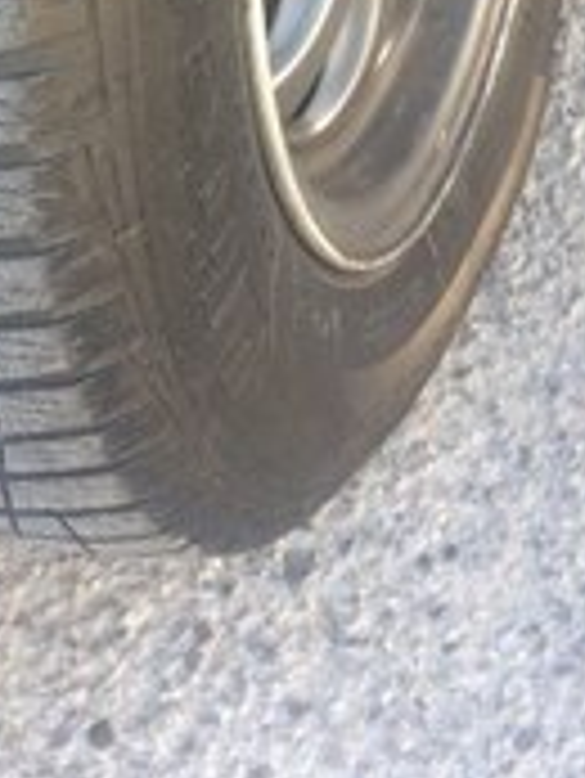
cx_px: 122
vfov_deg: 21.2
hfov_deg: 17.7
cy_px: -247
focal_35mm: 83
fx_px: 1868
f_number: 2.2
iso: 40
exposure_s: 1/100
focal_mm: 4.15
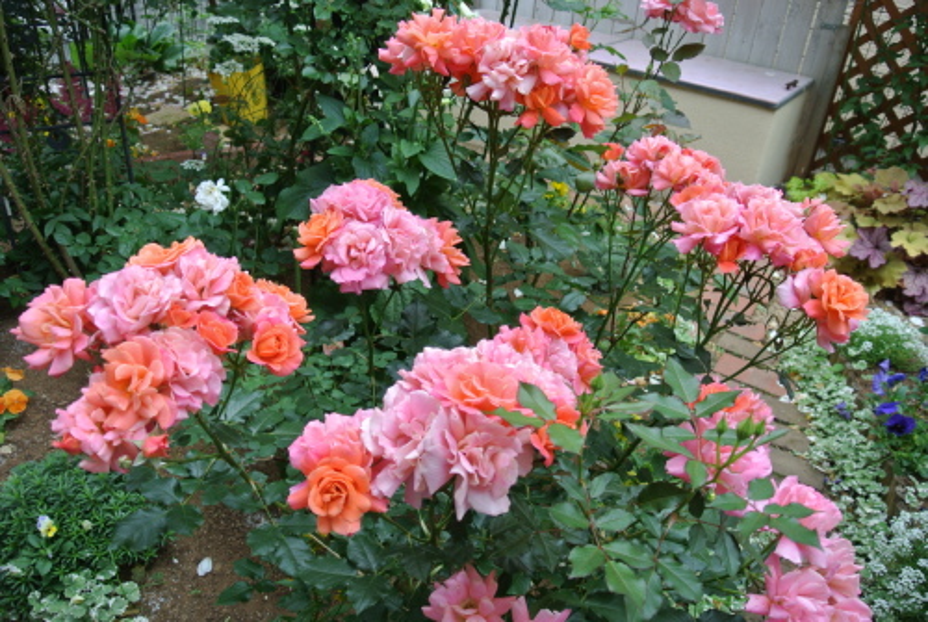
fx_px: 697
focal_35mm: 27
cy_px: 311
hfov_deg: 67.3
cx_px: 464
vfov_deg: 48.1
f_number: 3.5
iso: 100
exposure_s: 1/160
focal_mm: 10
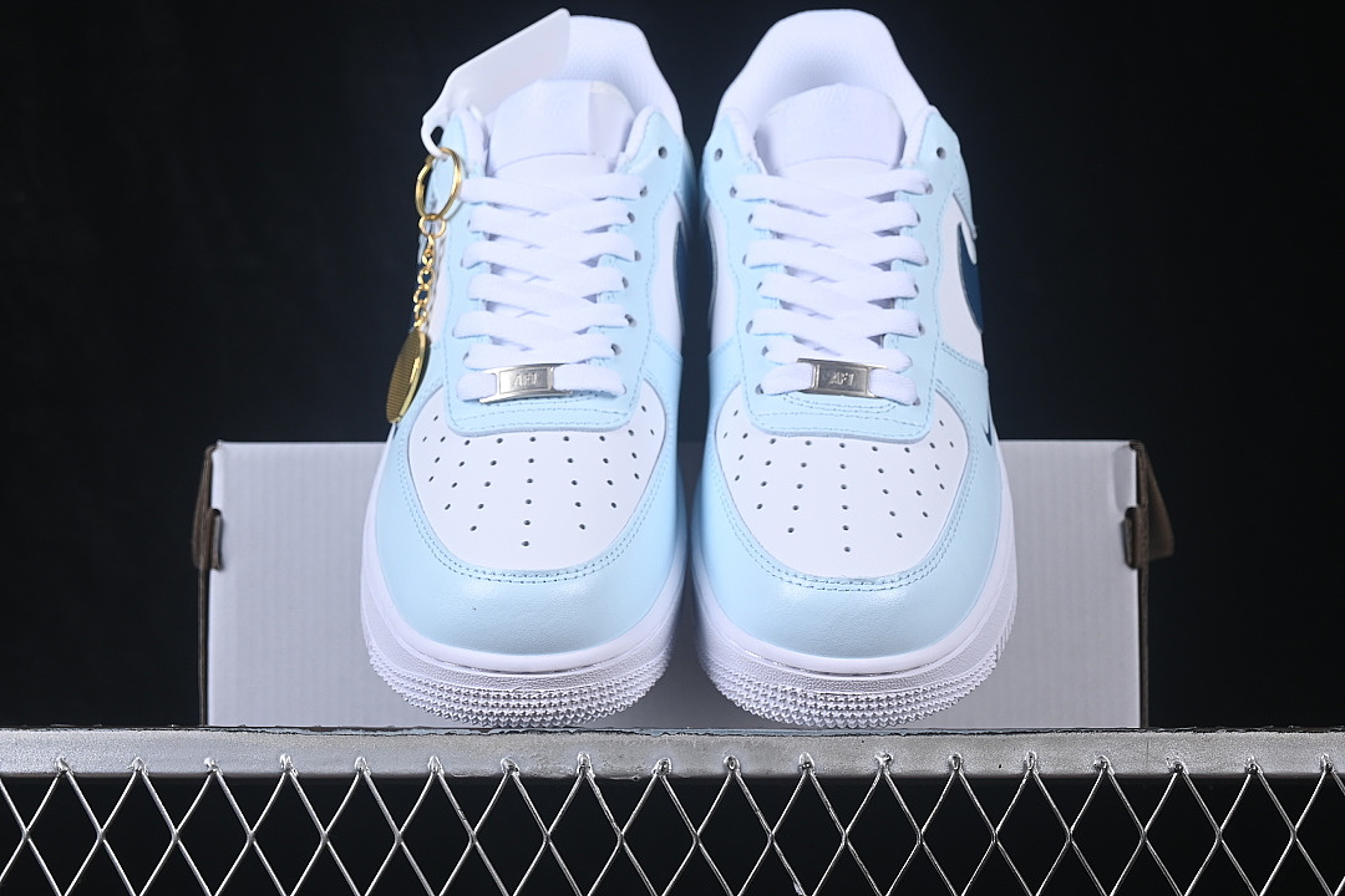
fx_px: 2802
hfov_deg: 27.0
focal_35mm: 75
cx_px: 672
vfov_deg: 18.2
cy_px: 448
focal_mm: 50
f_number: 8
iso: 160
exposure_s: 1/80
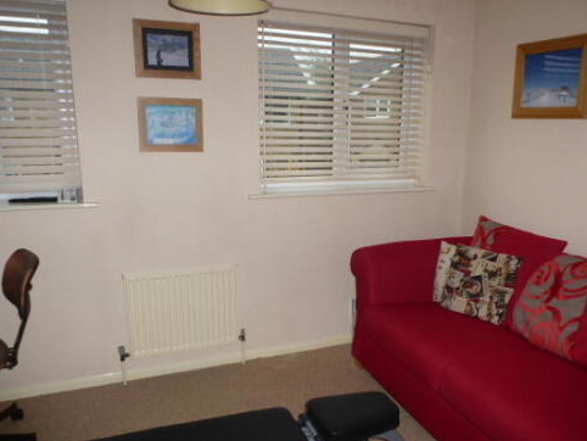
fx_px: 492
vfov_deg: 48.1
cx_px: 331
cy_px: 256
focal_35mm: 29
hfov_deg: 61.4
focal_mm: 4.3
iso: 160
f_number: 3.3
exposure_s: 1/60
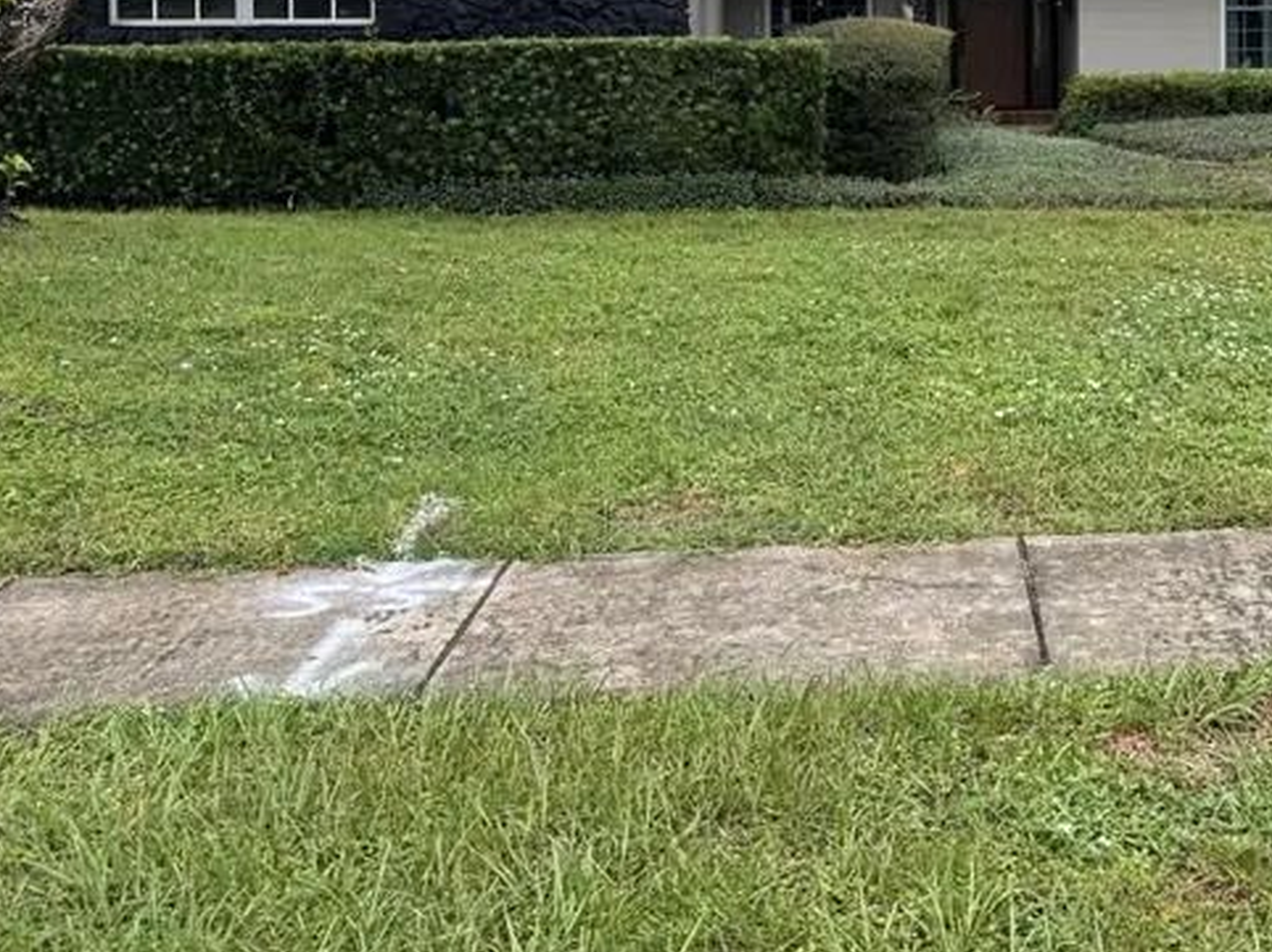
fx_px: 1873
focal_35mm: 51
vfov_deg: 27.2
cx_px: 953
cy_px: 47
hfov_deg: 36.6
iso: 80
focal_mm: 6.76
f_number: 1.78
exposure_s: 1/1112
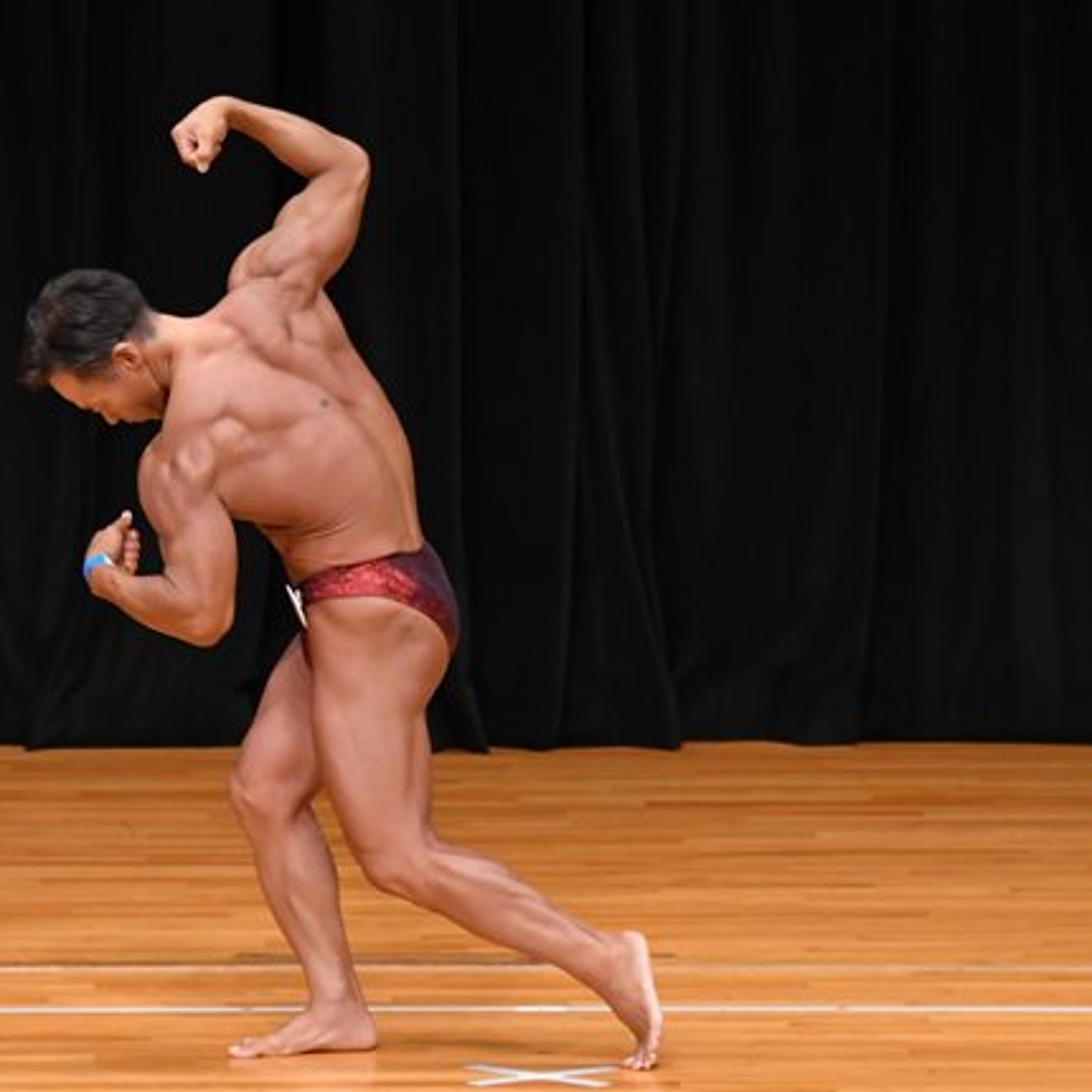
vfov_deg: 4.5
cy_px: 505
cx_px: 324
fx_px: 13919
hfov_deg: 4.5
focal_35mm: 390
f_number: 5.6
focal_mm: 170
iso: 3200
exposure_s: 1/400
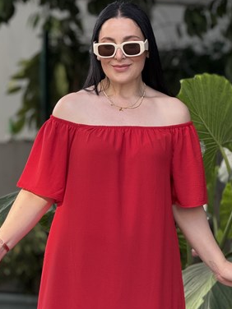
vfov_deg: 11.6
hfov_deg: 8.7
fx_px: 1519
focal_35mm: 170
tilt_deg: -1.8
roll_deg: -0.5
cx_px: 121
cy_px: 196
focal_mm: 15.66
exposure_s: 1/99
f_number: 2.8
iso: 125
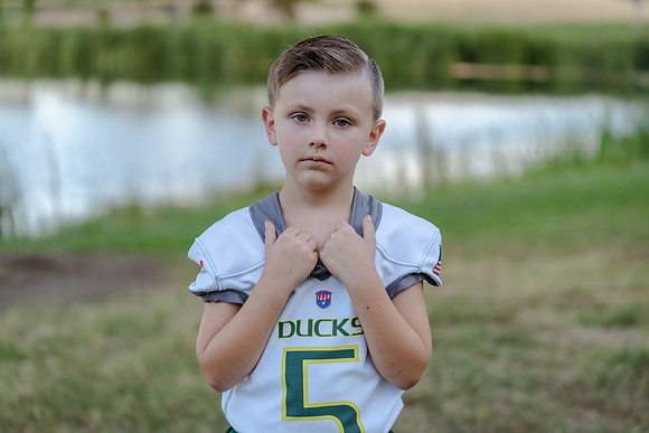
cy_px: 216
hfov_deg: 28.8
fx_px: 1262
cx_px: 324
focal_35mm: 70
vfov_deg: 19.5
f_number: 2.8
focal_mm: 70
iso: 250
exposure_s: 1/320
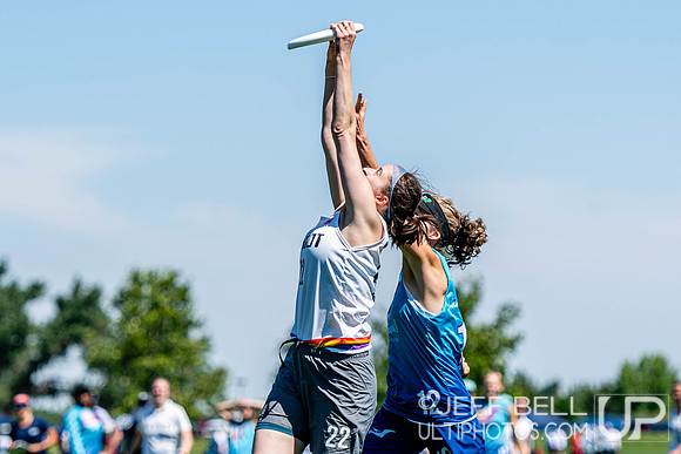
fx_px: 5300
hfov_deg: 7.4
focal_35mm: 280
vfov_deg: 4.9
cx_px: 344
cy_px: 181
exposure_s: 1/1600
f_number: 3.2
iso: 100
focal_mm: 135
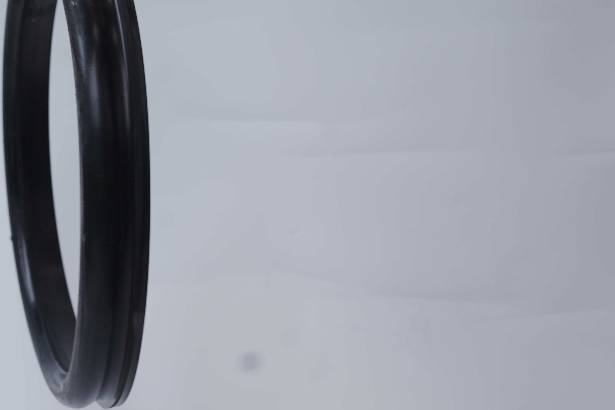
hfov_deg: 26.4
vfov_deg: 18.2
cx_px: 99
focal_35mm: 75
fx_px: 1281
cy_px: 200
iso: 125
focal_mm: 35
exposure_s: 1/125
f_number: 5.6
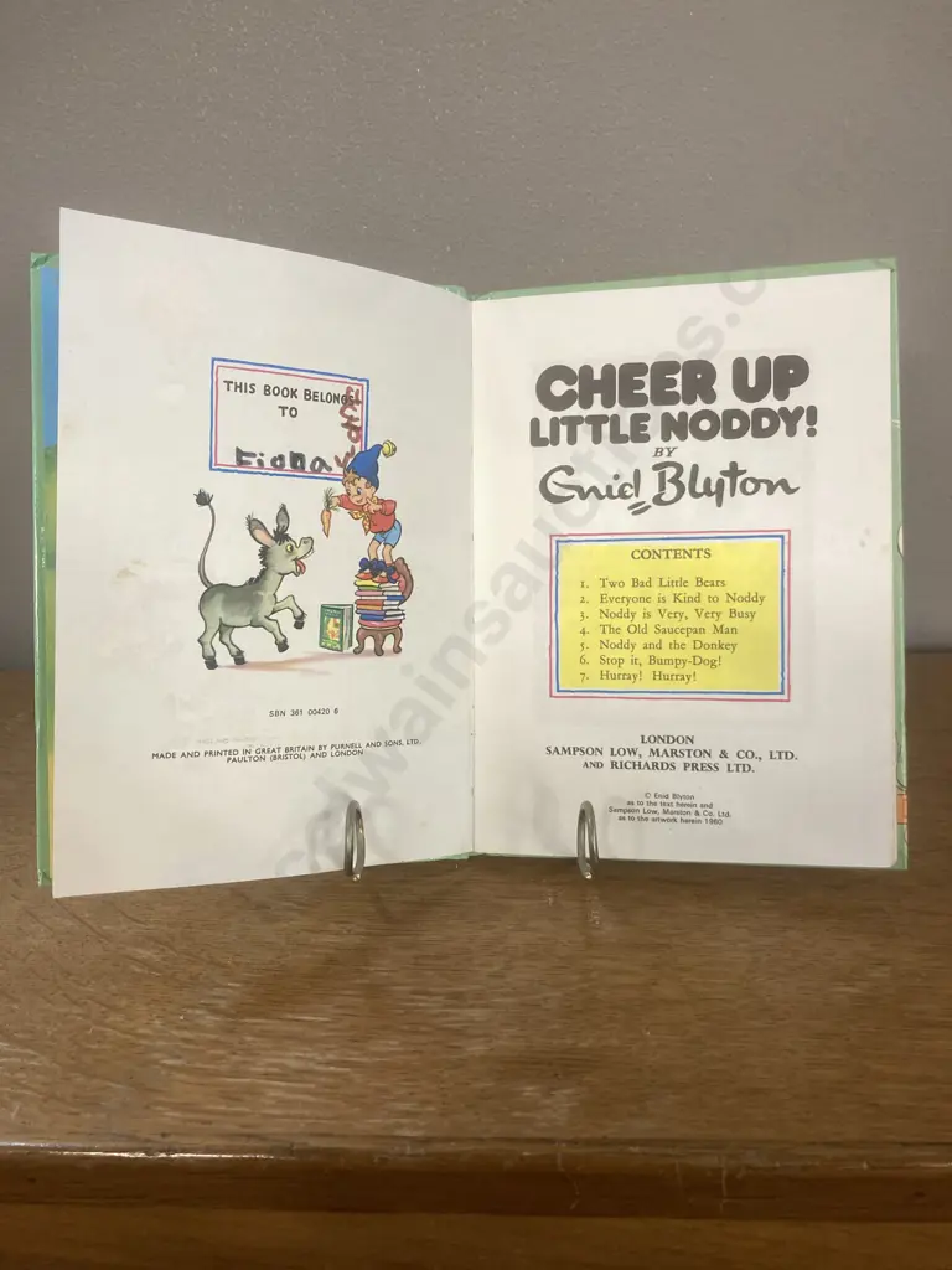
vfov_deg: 63.4
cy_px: 635
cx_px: 476
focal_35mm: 28
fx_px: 1027
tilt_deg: -27.4
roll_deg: +2.6
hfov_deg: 49.7
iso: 125
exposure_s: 1/50
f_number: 1.8
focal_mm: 3.99
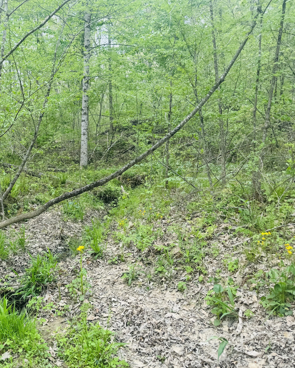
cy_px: 188
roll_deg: +0.3
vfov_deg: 55.7
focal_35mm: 32
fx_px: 349
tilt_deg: -3.6
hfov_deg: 43.9
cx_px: 65
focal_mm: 6.76
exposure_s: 1/639
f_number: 1.78
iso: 80
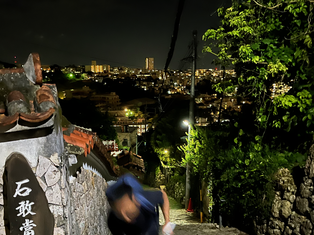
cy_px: 175
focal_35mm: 39
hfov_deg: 47.7
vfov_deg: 36.0
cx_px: 135
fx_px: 354
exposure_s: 1/9
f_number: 1.6
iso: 1600
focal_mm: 5.1
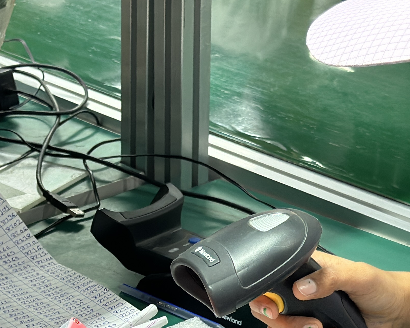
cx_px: 138
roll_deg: -1.4
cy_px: 335
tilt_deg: -28.5
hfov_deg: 16.3
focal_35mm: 118
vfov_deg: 12.9
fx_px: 1432
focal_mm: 6.86
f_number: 1.78
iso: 80
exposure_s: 1/100
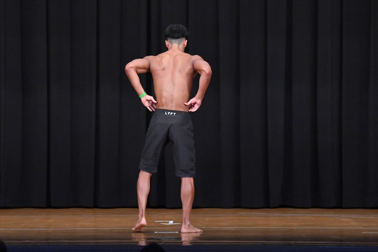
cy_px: 126
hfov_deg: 10.2
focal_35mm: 202
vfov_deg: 6.8
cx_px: 189
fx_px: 2120
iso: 8000
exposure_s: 1/400
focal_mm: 135
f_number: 5.6
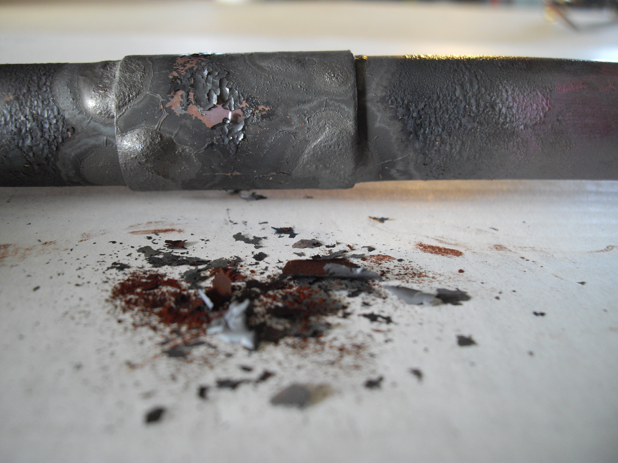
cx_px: 309
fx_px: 678
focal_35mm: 38
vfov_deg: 37.7
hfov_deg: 49.0
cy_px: 232
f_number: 2.8
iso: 200
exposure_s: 1/50
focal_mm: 7.9
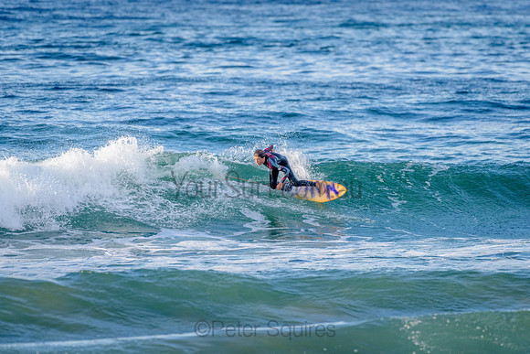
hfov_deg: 3.4
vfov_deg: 2.2
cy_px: 181
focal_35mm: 613
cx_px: 271
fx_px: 9026
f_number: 5.6
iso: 450
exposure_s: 1/1250
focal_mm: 500
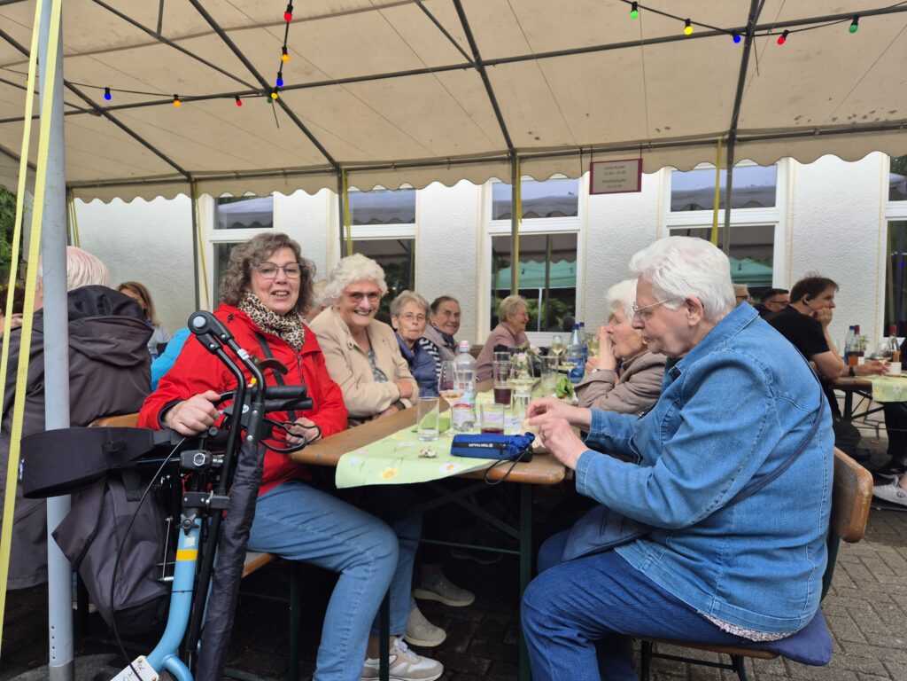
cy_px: 340
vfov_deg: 58.9
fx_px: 603
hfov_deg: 73.9
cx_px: 454
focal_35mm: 23
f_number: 1.8
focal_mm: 5.4
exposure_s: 1/151
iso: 25
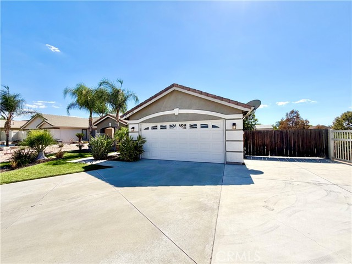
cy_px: 132
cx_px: 176
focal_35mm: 14
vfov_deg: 85.7
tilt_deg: +0.7
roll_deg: +1.1
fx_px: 142
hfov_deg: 102.1
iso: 20
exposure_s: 1/1368
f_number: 2.2
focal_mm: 2.22
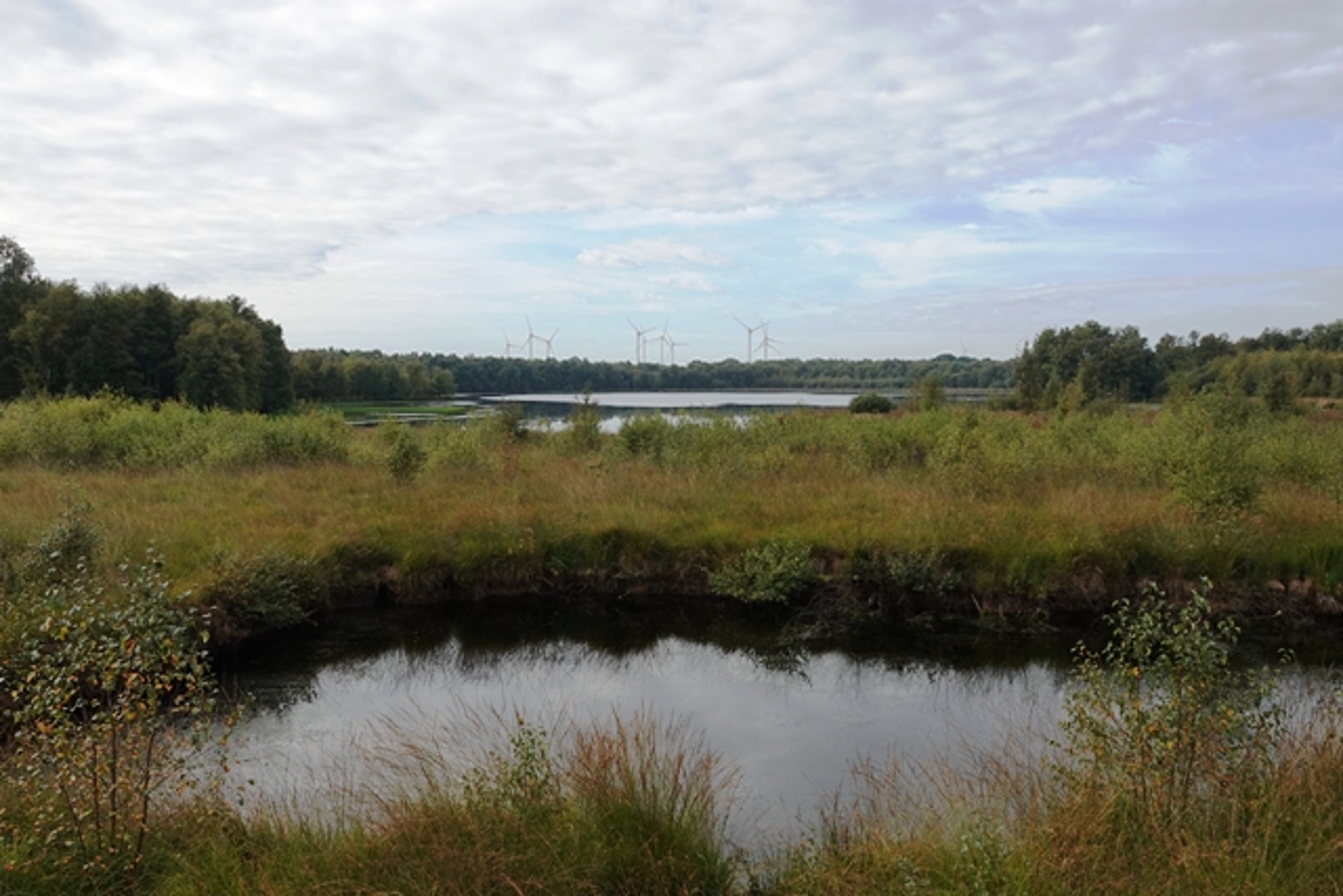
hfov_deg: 61.9
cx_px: 672
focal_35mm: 30
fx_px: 1119
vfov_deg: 43.6
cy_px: 448
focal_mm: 11.03
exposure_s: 1/160
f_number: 7.1
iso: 100
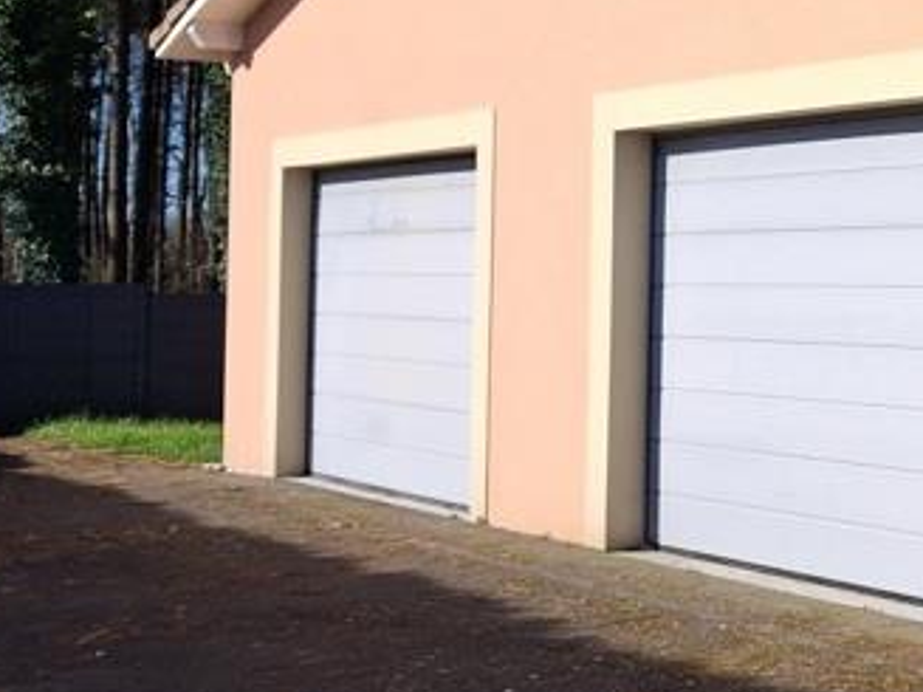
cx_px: 1044
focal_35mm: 66
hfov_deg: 26.7
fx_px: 1759
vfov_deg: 22.1
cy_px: 181
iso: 25
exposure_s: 1/702
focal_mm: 4
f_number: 1.8
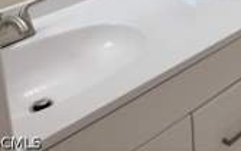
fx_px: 520
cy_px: -105
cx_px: 323
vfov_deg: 14.8
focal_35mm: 79
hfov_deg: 22.9
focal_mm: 5.4
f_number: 1.8
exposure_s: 1/120
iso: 80
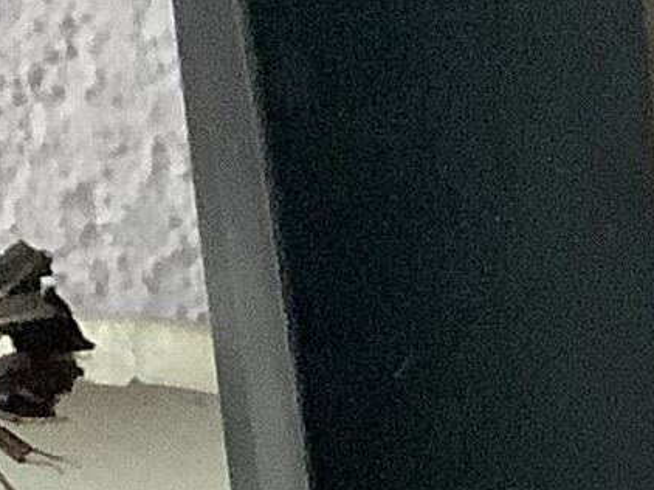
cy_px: 1796
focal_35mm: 240
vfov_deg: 5.5
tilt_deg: -22.9
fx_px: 4532
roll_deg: -1.7
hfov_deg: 7.4
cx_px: 1844
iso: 640
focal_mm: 3.3
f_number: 2.4
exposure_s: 1/25
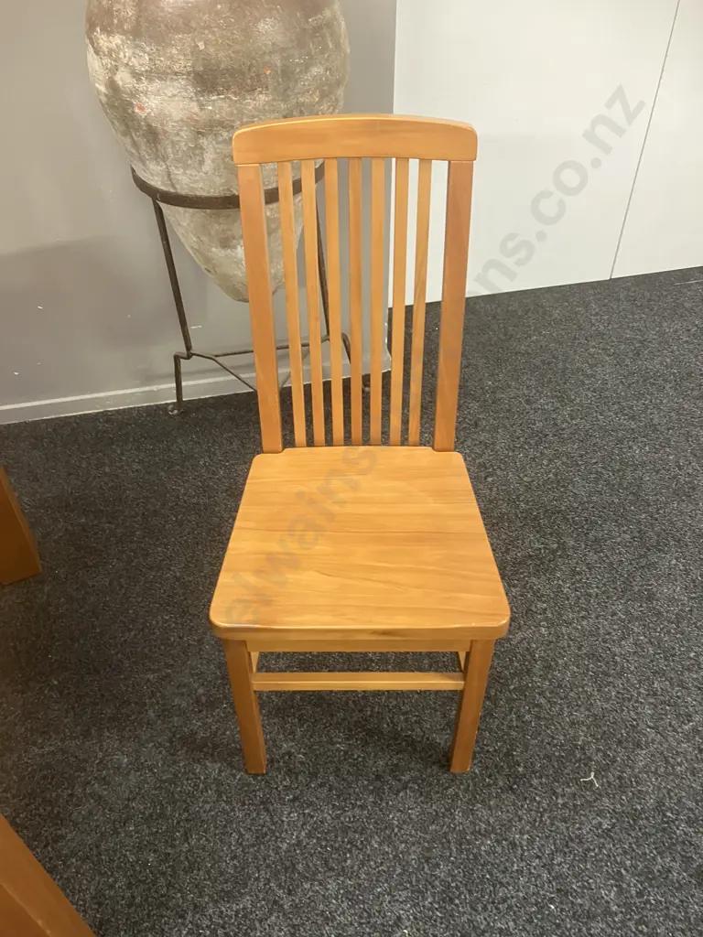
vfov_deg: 63.4
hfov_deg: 49.7
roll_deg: +1.5
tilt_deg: -41.7
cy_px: 468
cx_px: 352
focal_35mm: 28
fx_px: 758
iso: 250
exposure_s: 1/33
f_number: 1.8
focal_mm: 3.99
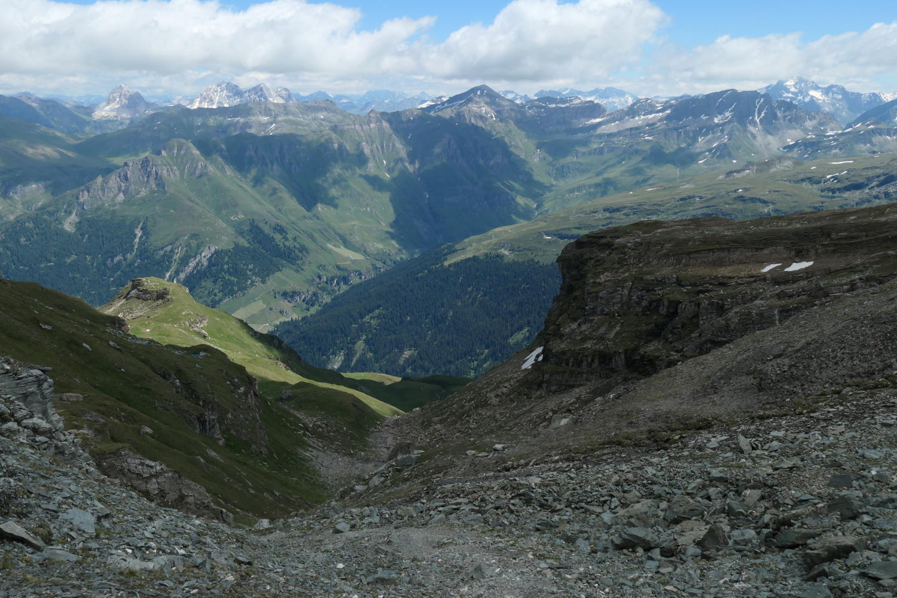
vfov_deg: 36.9
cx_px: 448
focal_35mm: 36
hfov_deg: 53.1
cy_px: 299
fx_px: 897
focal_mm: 13.1
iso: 200
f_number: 5.6
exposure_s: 1/800
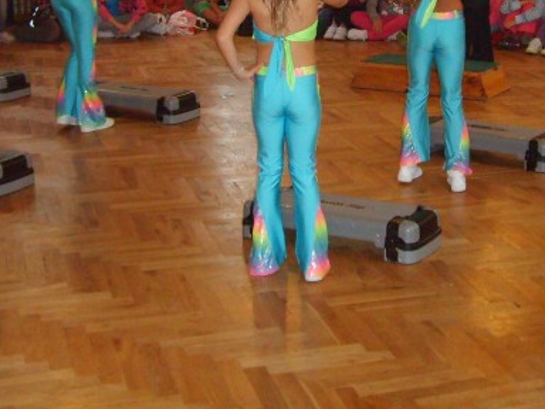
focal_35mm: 73
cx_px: 341
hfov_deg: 26.6
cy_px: 68
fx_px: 1149
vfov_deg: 19.9
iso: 253
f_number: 2.8
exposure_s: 1/45
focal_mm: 5.8
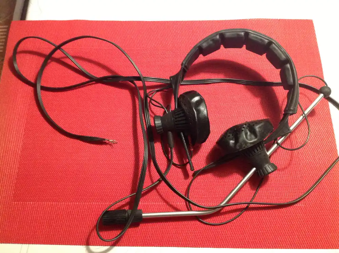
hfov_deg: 52.7
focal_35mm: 35
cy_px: 126
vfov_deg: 40.6
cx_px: 170
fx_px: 342
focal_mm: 4.28
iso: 400
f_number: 2.4
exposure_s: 1/15
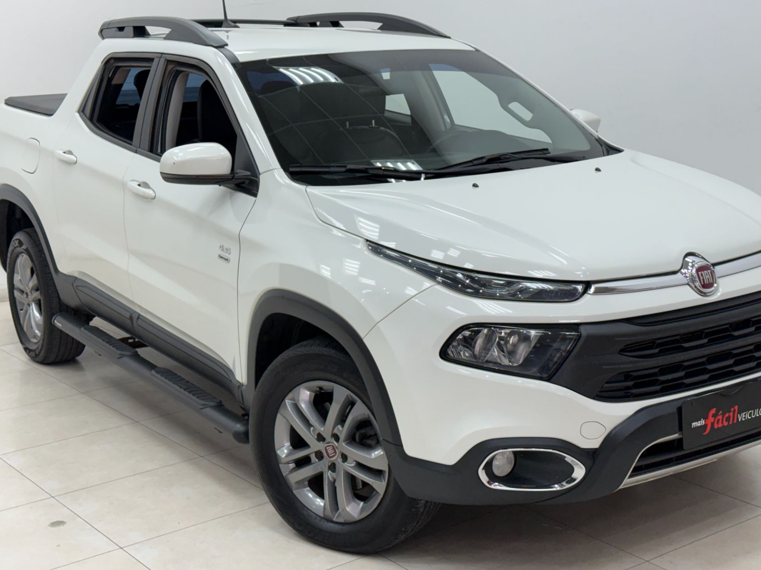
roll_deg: +1.9
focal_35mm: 55
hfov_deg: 34.9
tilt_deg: -11.7
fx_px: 1209
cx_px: 411
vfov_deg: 26.6
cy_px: 273
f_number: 1.78
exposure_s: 1/120
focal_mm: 6.76
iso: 200
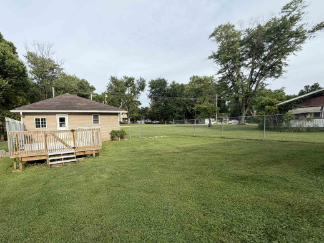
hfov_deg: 85.7
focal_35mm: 18
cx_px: 118
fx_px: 168
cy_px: 138
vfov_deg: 71.2
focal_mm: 2.22
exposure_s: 1/709
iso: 40
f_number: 2.2
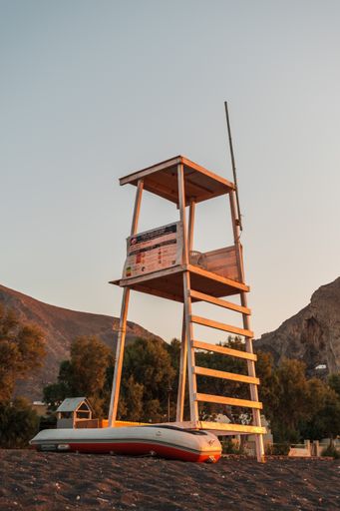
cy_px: 256
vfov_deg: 46.4
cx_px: 170
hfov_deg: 31.9
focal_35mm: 42
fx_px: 595
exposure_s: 1/200
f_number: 3.2
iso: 100
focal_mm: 27.7
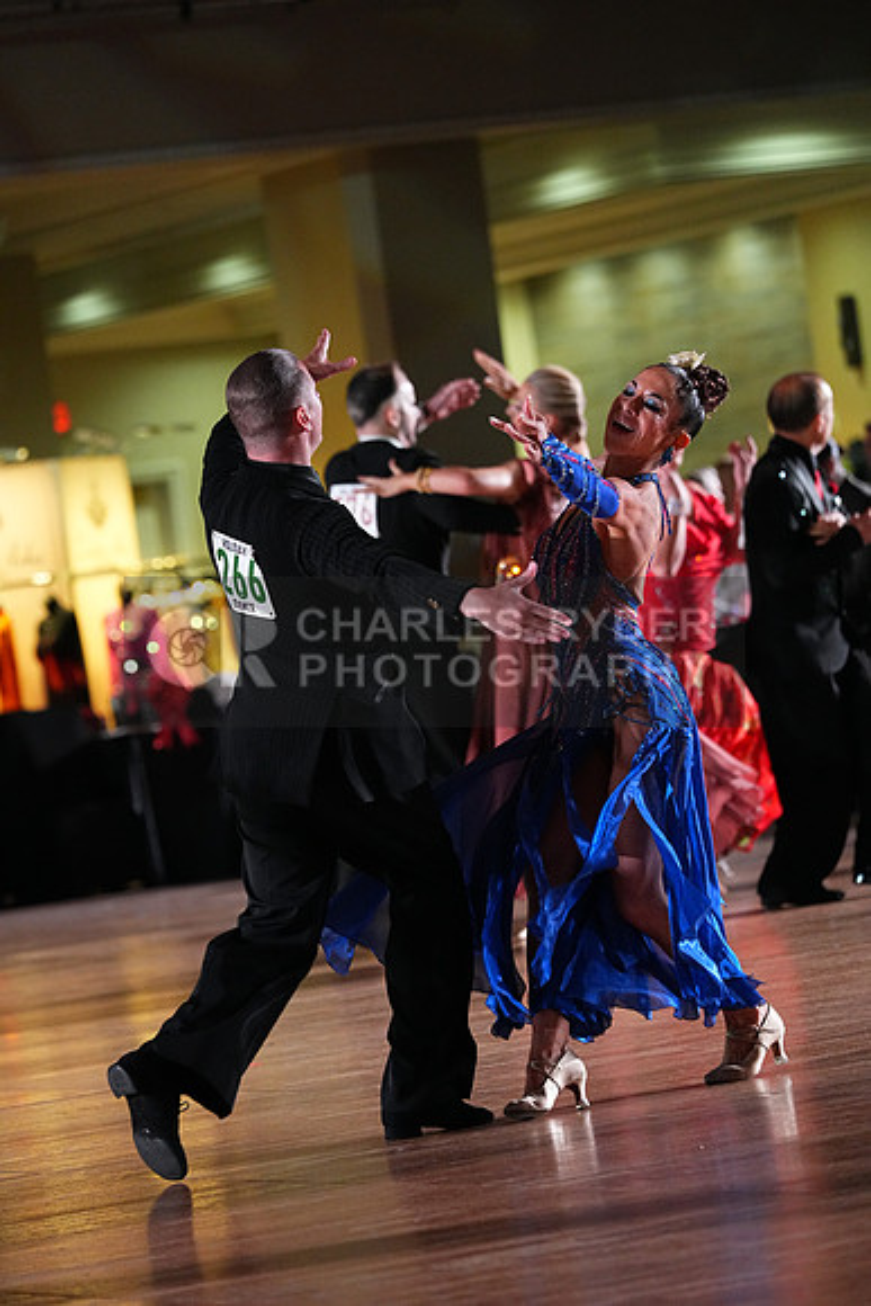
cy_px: 653
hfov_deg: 6.9
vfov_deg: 10.3
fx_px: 7253
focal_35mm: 200
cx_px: 436
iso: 6400
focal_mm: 200
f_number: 4.5
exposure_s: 1/400
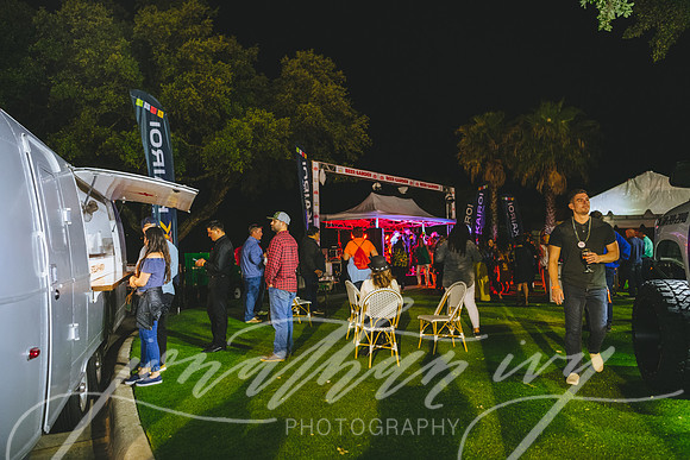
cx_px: 345
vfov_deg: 53.2
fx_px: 460
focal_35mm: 24
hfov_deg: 73.7
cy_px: 230
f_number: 2.8
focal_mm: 24
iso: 4000
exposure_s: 1/60
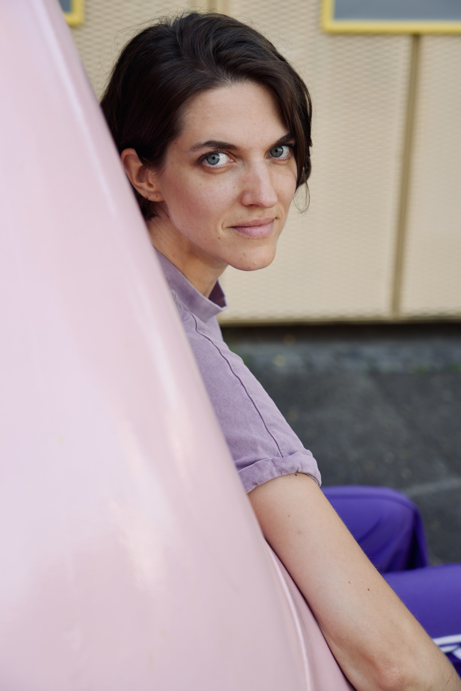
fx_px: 1133
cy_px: 346
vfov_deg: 33.9
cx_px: 230
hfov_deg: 23.0
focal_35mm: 59
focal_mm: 59
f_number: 4
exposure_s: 1/160
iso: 160
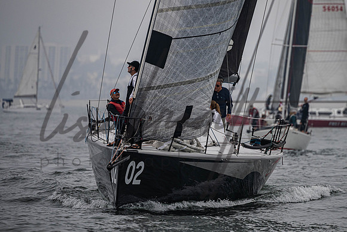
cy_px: 90
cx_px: 205
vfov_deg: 2.6
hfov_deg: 4.0
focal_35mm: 522
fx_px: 5030
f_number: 5.6
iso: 400
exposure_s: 1/3200
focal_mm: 400
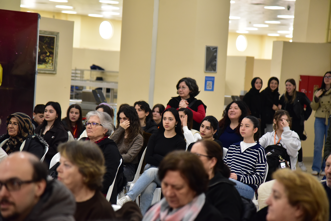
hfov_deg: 17.1
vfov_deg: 11.4
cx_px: 166
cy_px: 110
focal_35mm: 120
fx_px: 1103
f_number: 4
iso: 3200
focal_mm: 120
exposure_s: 1/320
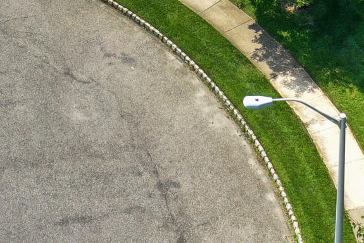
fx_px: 1477
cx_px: 187
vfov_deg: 8.8
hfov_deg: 14.1
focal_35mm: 146
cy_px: -258
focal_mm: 10.3
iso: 100
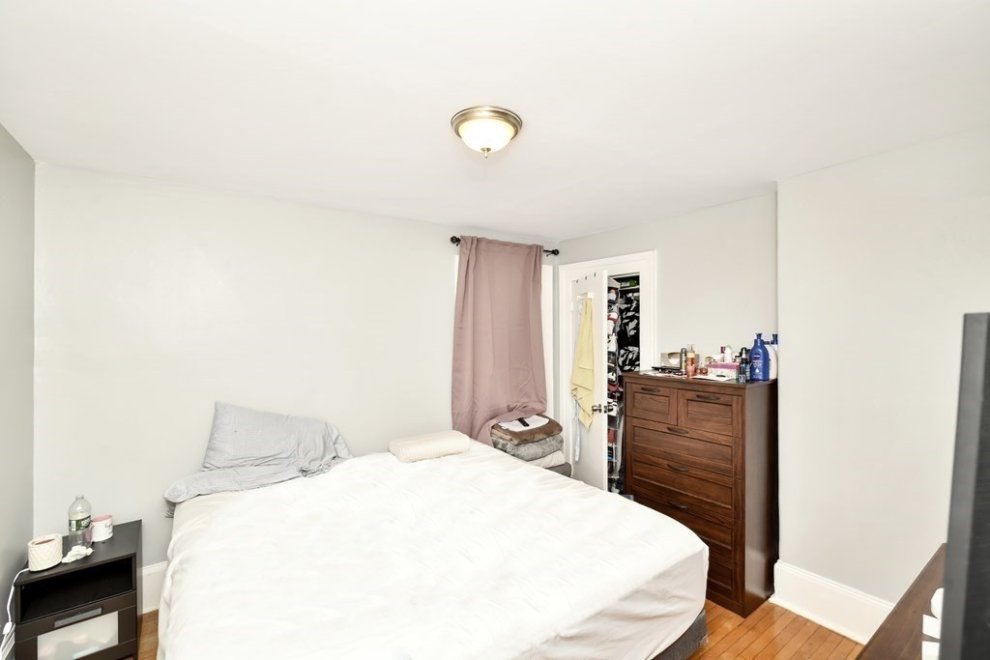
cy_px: 330
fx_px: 413
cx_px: 495
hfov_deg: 100.4
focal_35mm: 15
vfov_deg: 77.3
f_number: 7.1
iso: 200
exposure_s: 1/30
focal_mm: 15
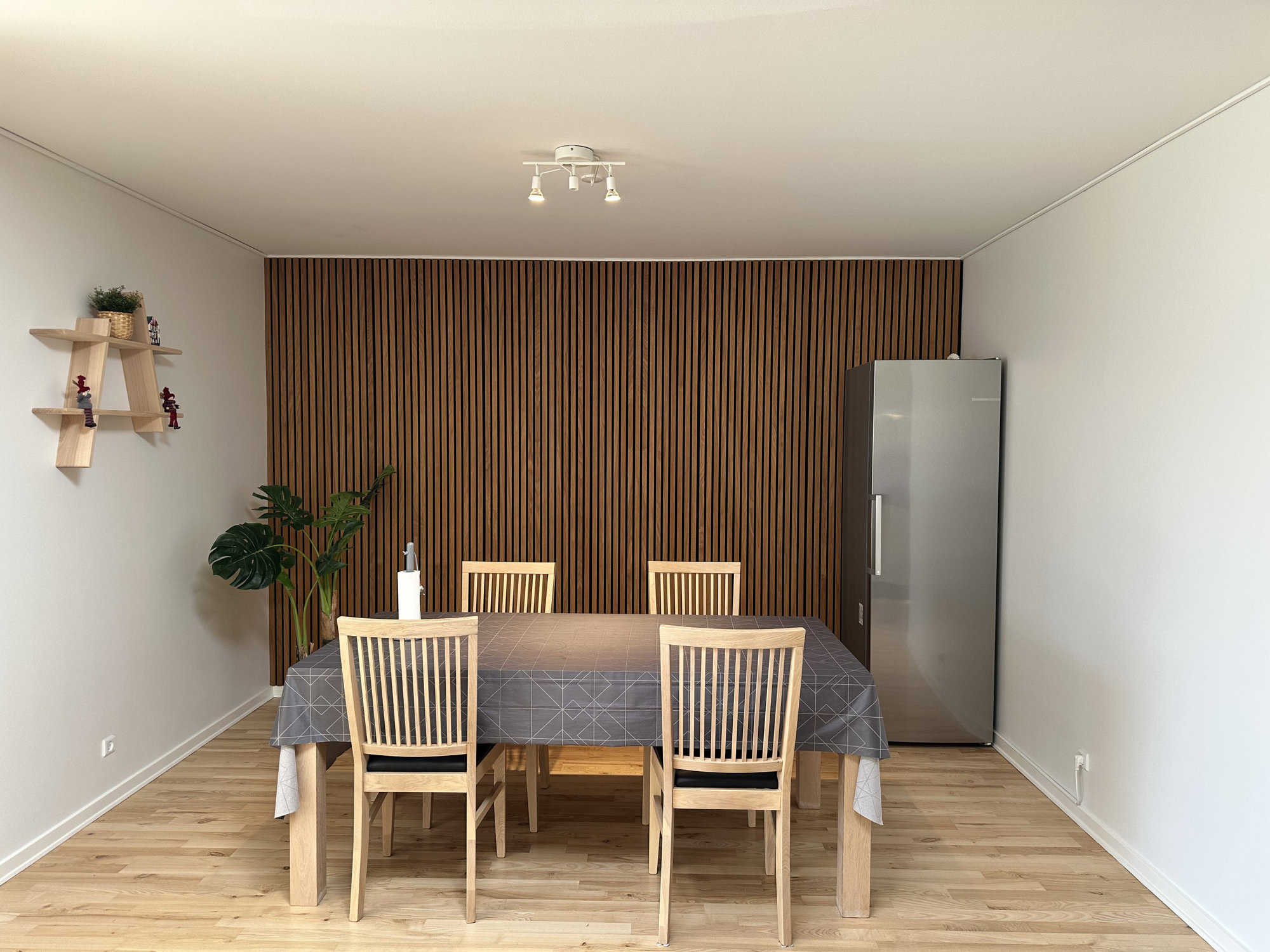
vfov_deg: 56.8
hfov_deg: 71.6
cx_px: 635
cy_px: 476
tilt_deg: -3.1
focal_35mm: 24
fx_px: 881
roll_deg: -0.1
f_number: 1.78
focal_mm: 6.86
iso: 125
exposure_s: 1/121
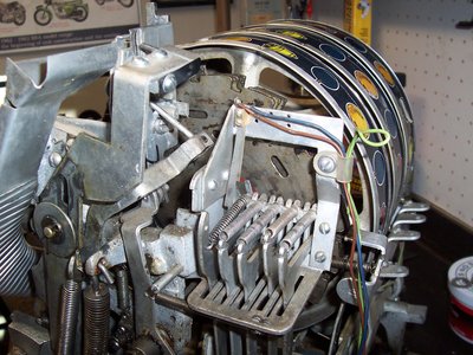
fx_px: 506
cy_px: 178
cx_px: 236
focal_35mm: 37
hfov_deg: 50.1
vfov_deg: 38.7
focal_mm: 5.6
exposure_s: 1/60
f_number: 2.8
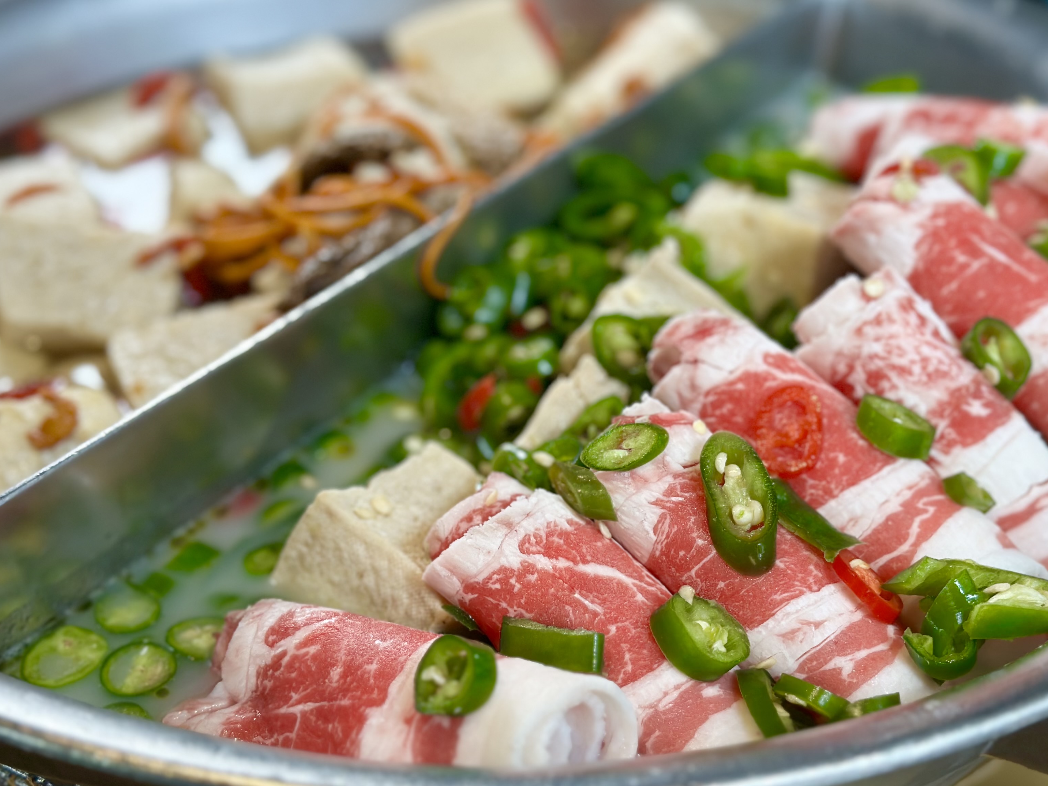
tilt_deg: -35.9
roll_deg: -0.4
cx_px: 586
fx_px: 1907
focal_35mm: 63
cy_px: 396
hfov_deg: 30.7
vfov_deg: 23.3
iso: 100
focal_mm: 6.86
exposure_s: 1/120
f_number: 1.78
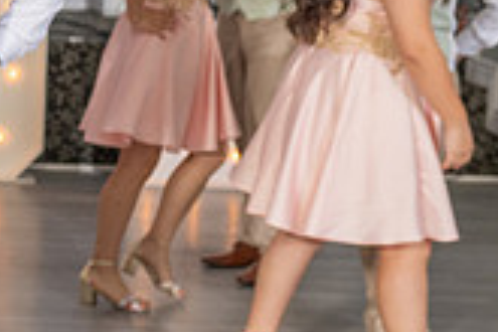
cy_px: 4
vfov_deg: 9.7
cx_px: -379
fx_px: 1937
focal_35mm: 140
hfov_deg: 13.3
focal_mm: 38
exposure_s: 1/160
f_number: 4.5
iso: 500
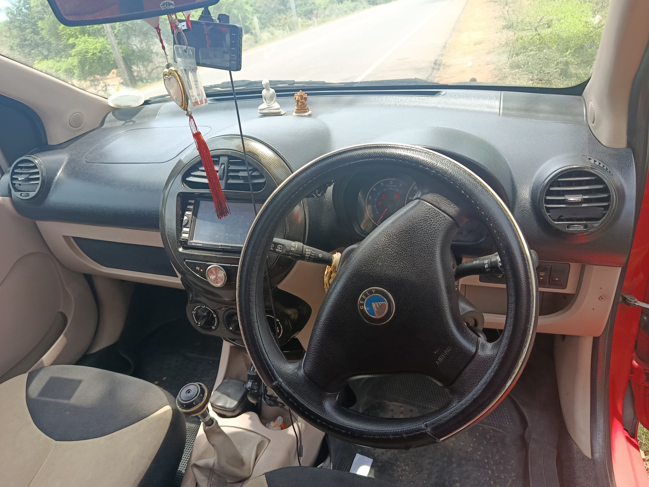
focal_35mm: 24
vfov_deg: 56.8
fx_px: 450
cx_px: 324
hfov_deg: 71.6
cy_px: 244
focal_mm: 5.24
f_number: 1.7
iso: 73
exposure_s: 1/100
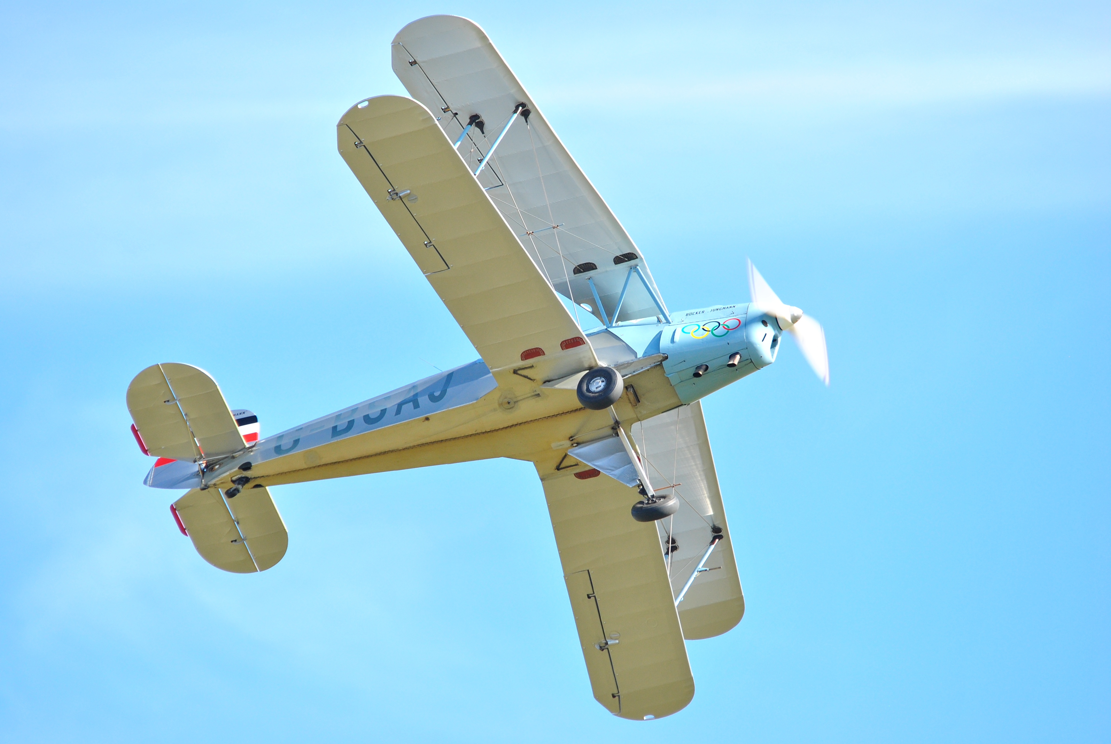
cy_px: 372
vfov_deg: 2.4
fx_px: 17612
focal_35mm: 570
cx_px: 556
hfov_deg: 3.6
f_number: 6.3
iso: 250
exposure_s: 1/400
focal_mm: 380
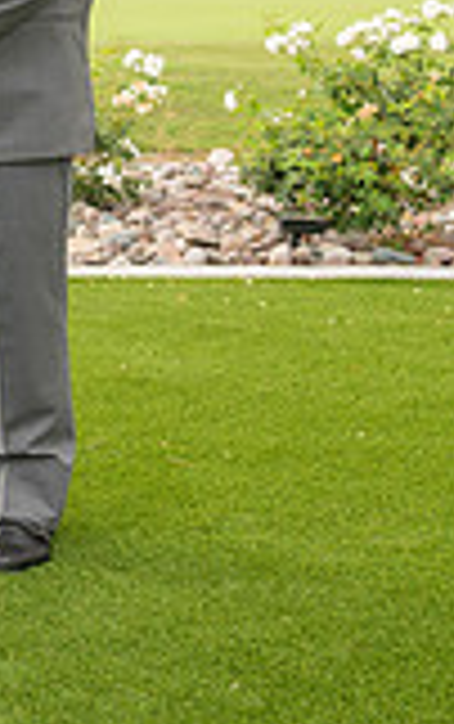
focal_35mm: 125
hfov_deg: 8.9
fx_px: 2468
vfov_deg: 16.4
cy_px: 47
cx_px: -841
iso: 200
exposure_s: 1/200
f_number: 6.3
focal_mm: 34
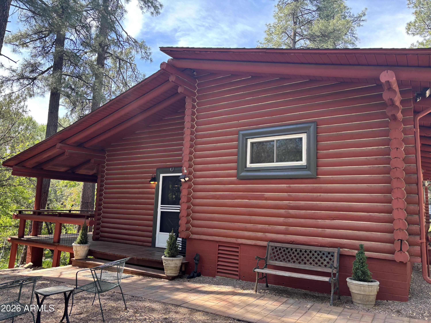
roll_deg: -2.4
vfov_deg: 53.1
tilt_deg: +8.7
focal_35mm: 26
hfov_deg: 67.3
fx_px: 324
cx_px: 216
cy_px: 162
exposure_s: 1/236
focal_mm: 5.96
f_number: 1.6
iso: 50
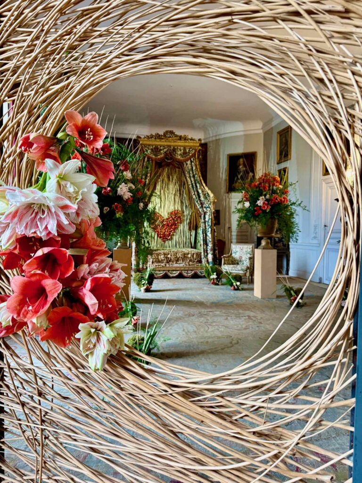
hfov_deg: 56.8
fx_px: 335
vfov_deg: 71.6
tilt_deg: -0.4
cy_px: 242
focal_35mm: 24
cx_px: 181
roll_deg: -2.2
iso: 400
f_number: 1.78
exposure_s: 1/50
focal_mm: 6.76
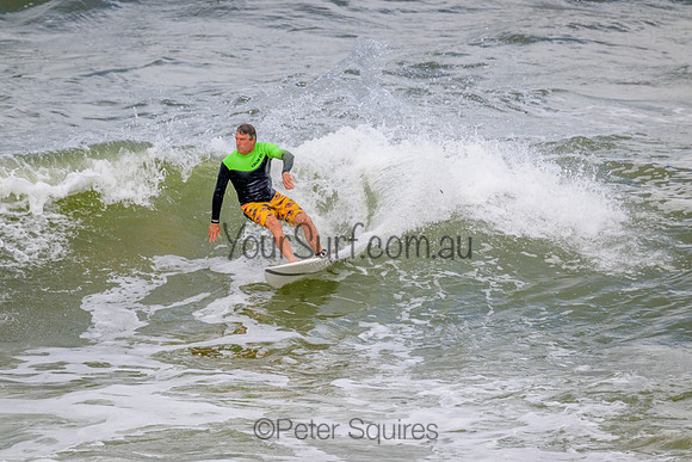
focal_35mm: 800
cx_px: 346
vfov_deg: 1.7
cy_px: 231
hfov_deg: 2.6
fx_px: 15381
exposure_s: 1/2000
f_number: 11
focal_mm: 800
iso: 800
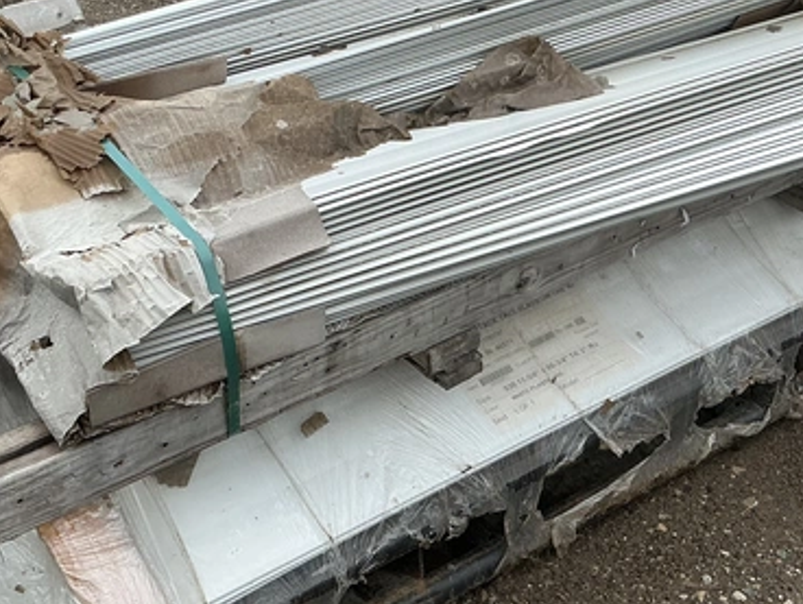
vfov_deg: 25.7
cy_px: 243
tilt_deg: -29.8
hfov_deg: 33.7
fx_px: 1324
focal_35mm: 57
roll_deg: +4.9
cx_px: 412
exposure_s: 1/1121
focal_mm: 3
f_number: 1.8
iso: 25
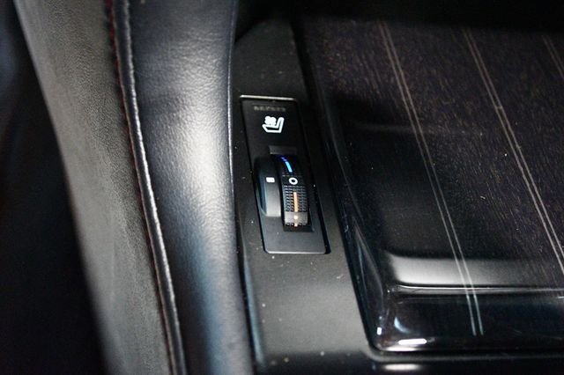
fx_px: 939
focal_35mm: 60
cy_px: 188
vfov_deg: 22.6
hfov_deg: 33.4
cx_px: 282
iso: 12800
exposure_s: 1/15
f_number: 5.3
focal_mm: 40
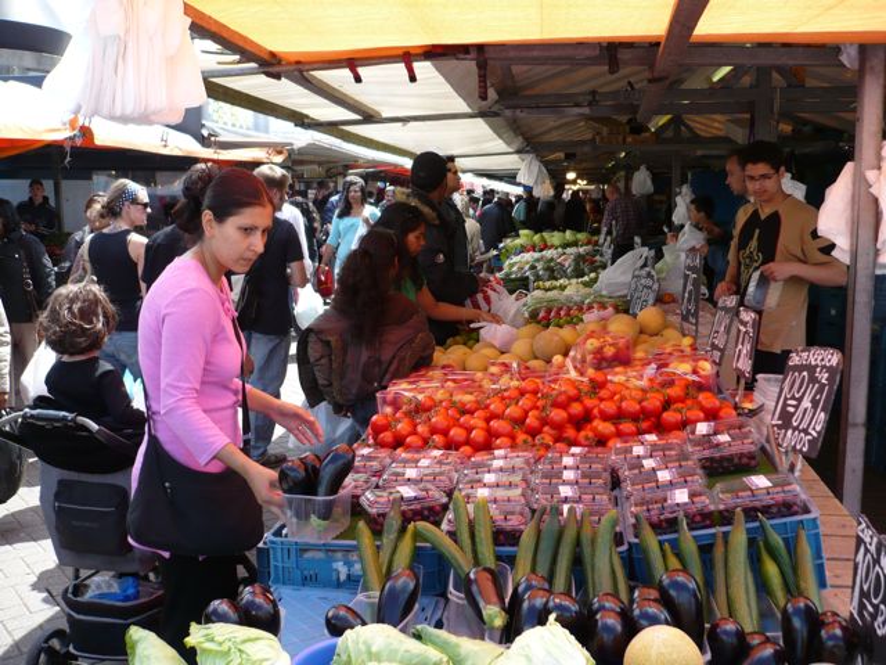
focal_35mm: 35
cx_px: 443
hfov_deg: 52.6
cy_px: 332
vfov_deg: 40.7
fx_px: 896
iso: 100
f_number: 2.8
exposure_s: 1/320
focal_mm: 5.8
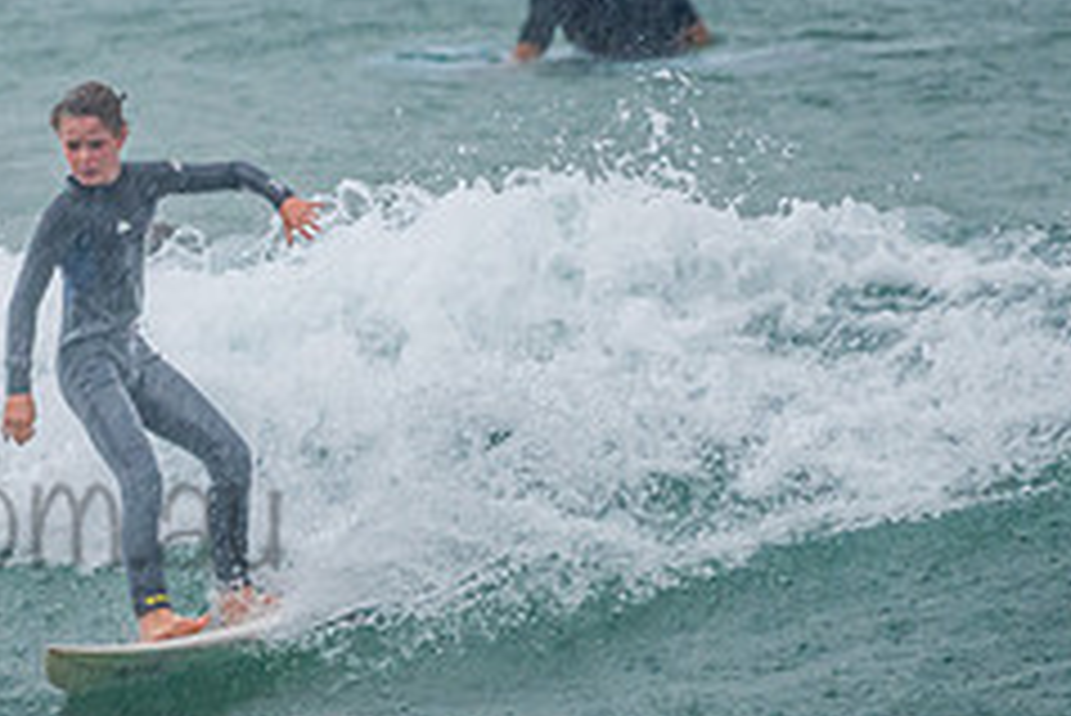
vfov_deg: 0.9
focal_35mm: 1486
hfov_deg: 1.4
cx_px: 80
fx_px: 44234
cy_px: 387
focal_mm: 500
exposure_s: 1/320
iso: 720
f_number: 5.6
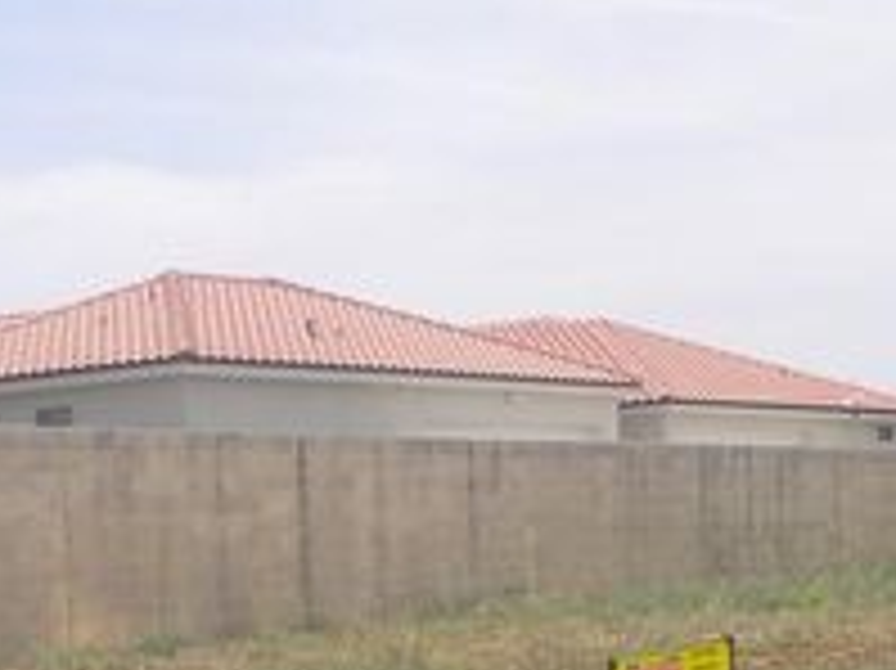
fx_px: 2276
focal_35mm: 88
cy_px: 686
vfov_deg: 16.4
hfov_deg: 22.2
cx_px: 585
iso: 80
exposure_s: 1/651
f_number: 4.6
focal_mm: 6.3
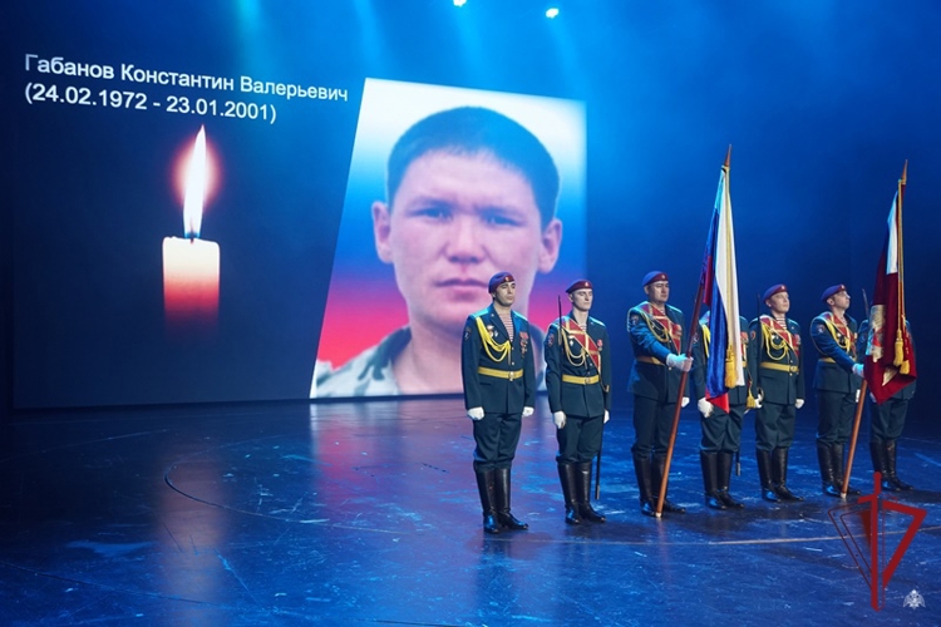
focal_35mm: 39
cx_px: 470
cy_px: 314
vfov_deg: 34.2
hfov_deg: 49.6
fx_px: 1019
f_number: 4
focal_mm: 26
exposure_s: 1/160
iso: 1000
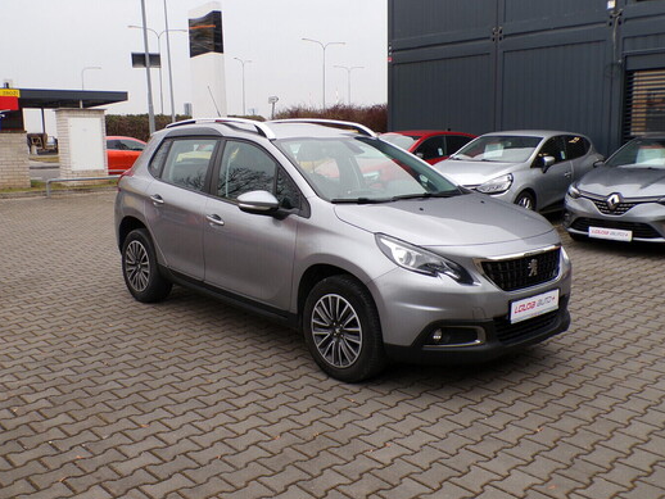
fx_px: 653
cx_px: 343
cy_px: 243
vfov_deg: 41.8
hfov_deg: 53.9
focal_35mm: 34
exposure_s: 1/110
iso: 100
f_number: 3.2
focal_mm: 5.8
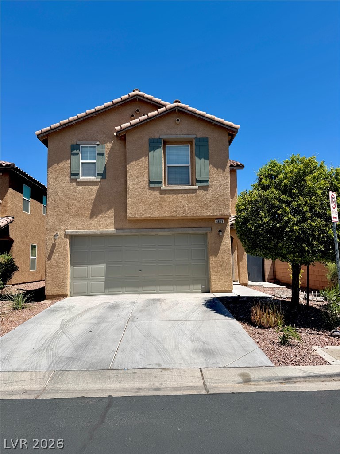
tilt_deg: +6.0
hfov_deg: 56.8
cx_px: 170
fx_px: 314
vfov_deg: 71.6
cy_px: 227
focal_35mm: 24
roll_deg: +2.0
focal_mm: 6.76
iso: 80
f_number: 1.78
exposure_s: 1/5714
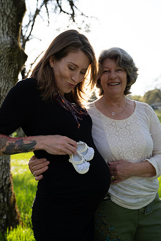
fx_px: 221
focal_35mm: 33
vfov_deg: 57.2
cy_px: 122
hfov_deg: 40.0
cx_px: 79
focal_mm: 32
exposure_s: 1/250
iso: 125
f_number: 4
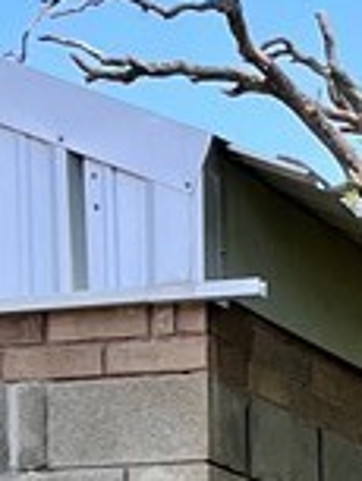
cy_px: 946
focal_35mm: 174
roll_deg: +1.7
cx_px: 730
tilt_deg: +1.4
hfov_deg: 8.1
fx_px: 2423
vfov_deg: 10.5
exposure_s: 1/1028
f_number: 1.6
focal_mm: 5.1
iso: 50
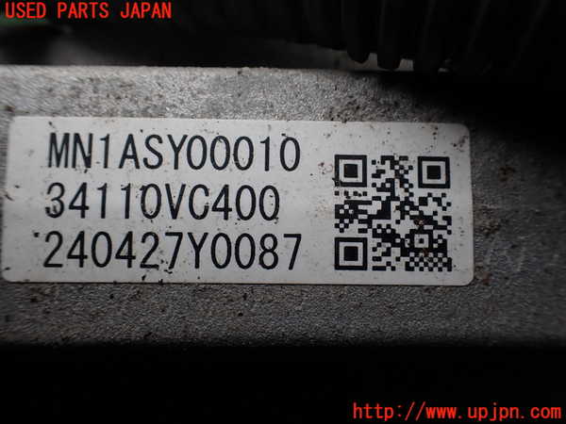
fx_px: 491
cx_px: 283
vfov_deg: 46.8
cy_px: 212
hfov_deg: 60.0
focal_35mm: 30
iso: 100
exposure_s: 1/320
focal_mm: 5.4
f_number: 3.2
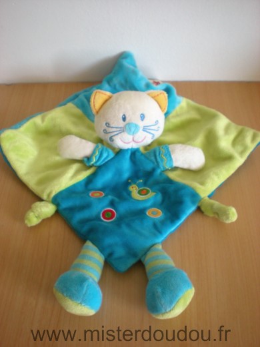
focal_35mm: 38
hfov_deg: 37.7
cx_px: 130
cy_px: 174
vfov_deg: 49.0
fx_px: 381
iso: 200
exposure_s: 1/59.5
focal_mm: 6.3
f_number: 3.1
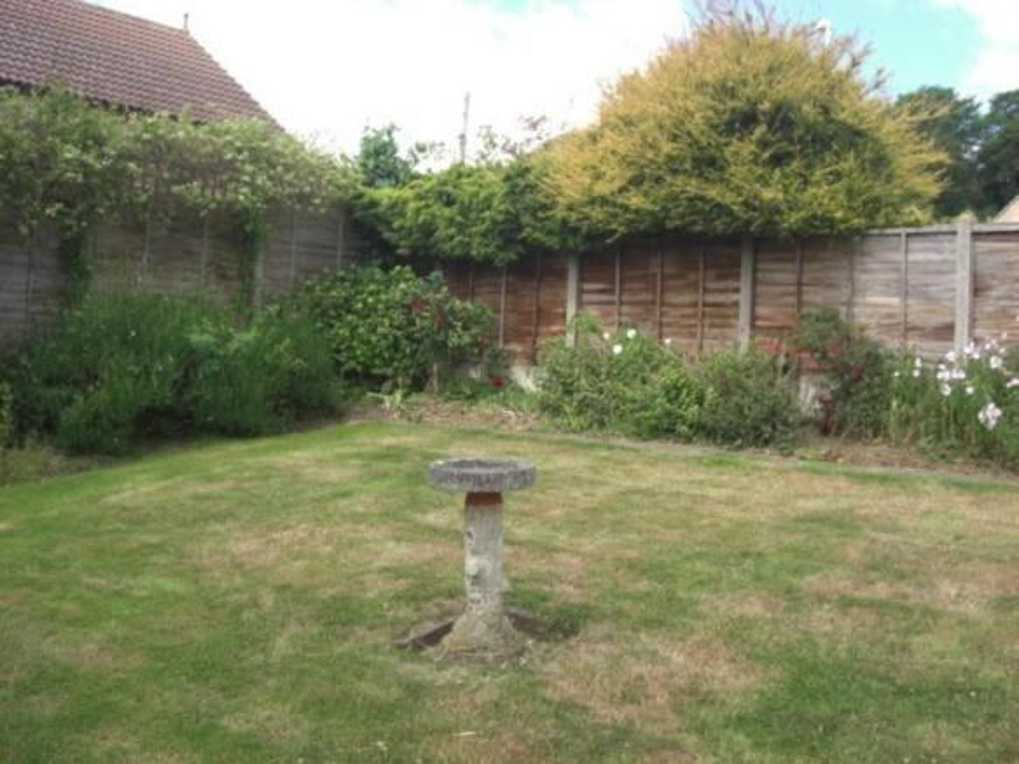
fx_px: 1118
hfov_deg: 49.0
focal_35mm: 38
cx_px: 510
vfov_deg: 37.7
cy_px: 382
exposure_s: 1/250
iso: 80
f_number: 4
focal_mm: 7.9
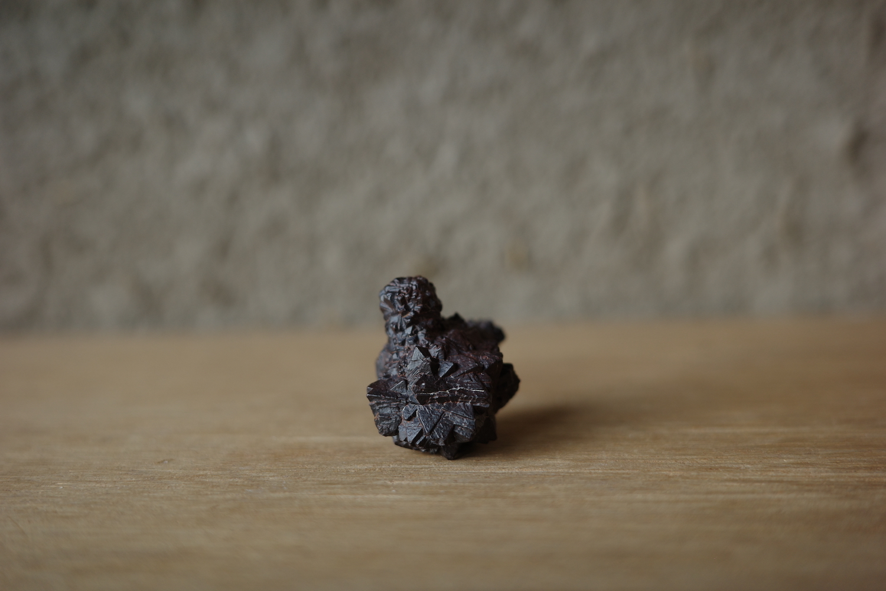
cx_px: 443
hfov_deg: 48.5
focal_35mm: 40
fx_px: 984
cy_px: 296
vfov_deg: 33.4
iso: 200
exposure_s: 1/100
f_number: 2.8
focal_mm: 26
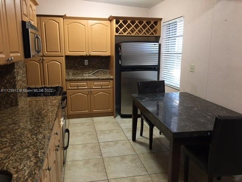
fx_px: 203
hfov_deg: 61.7
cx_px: 121
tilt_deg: -9.8
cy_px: 91
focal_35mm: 29
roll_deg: -0.6
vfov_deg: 48.2
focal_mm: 4.15
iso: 100
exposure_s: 1/15
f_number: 2.2
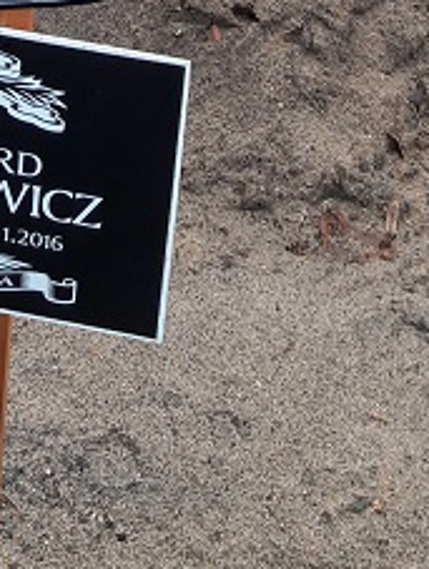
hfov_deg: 14.0
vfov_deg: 15.7
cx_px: 28
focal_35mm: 105
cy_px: -485
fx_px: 1730
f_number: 1.9
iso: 40
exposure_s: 1/50
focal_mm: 3.7
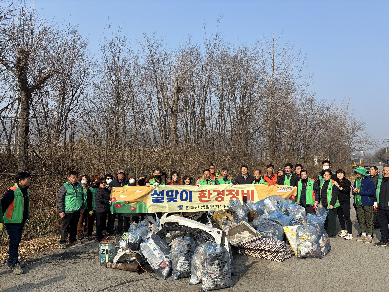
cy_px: 146
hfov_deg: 67.3
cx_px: 194
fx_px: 292
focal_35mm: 26
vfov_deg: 53.1
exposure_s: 1/2288
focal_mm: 5.96
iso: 50
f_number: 1.6
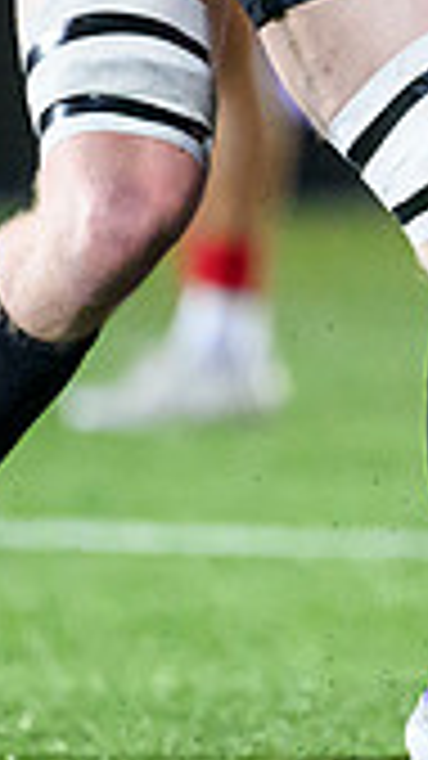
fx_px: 46104
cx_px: 1271
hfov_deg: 0.5
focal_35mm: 2284
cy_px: -69
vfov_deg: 0.9
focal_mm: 400
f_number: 2.8
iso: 8000
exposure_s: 1/1000
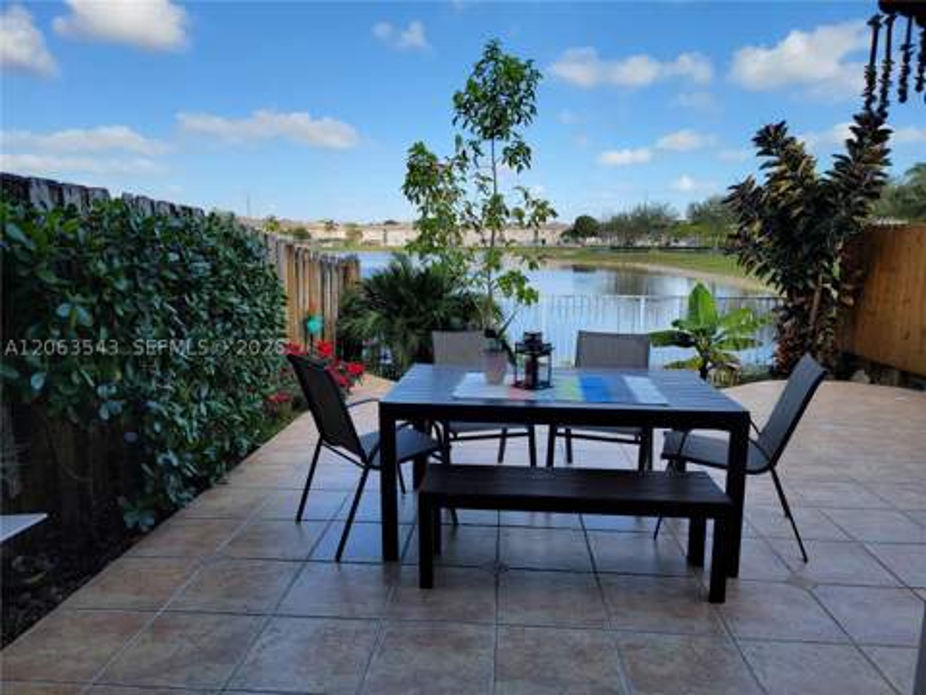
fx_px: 642
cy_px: 348
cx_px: 463
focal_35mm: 24
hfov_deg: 71.6
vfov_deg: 56.8
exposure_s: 1/379
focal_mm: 6.7
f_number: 1.8
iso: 16
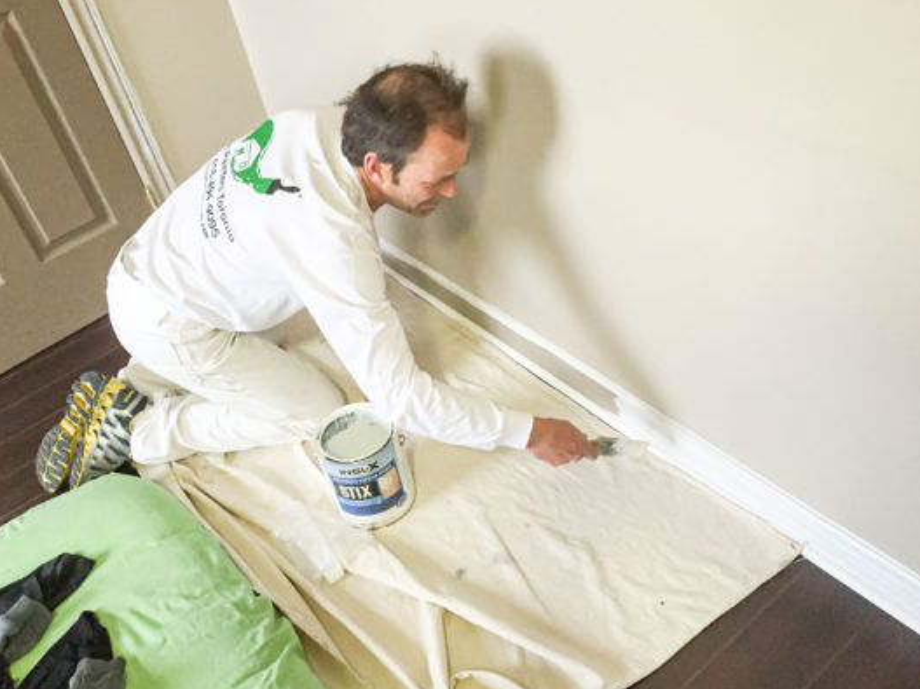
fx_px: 877
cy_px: 331
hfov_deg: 55.4
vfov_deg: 42.9
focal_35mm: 33
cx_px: 464
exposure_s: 1/30
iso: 200
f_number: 2.2
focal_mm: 4.15
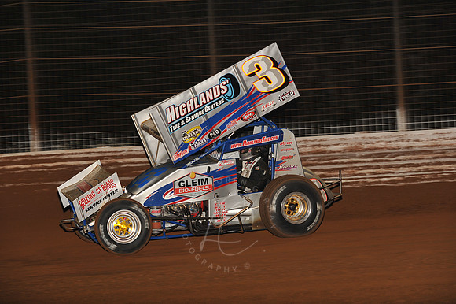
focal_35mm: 125
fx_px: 1582
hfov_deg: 16.4
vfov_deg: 11.0
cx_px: 228
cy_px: 152
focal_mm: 125
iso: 640
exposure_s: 1/320
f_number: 6.3
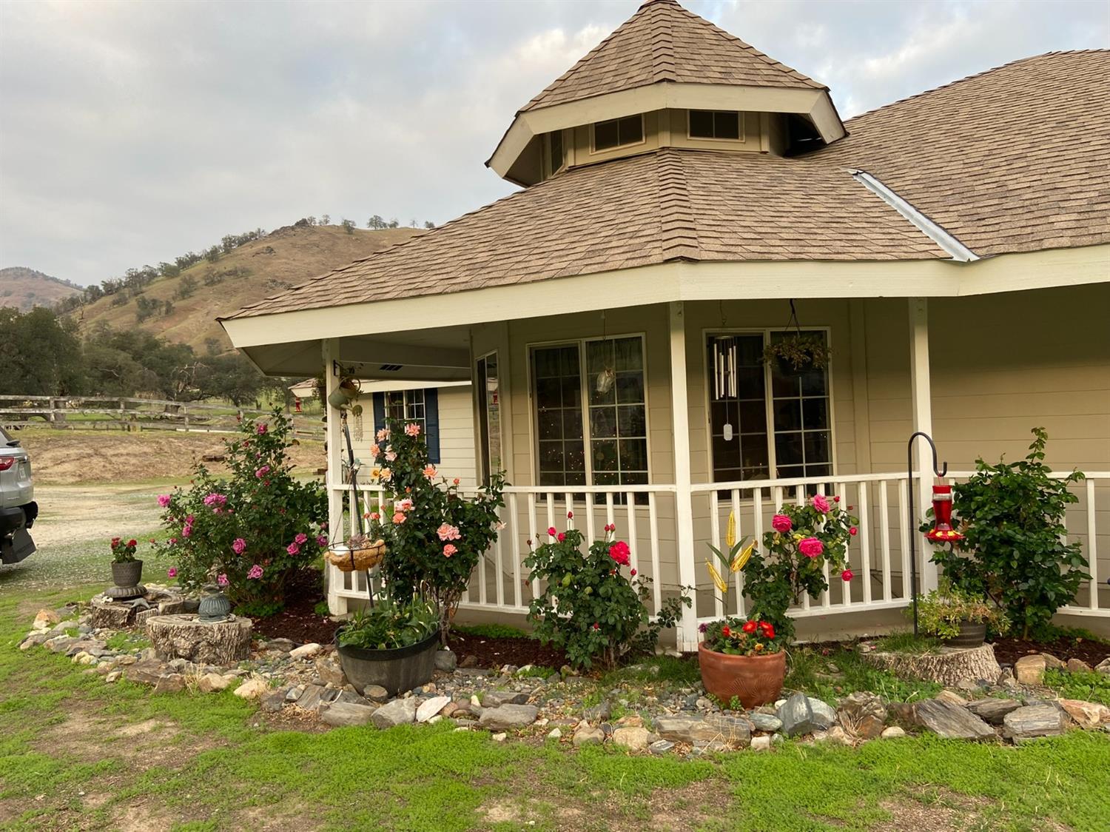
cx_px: 555
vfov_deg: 53.0
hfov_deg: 67.3
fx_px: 833
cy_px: 416
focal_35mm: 26
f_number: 1.8
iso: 32
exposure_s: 1/128
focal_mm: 4.25
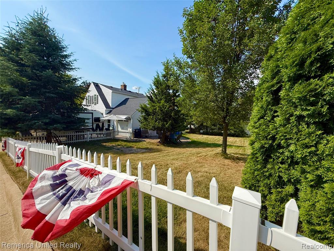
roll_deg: -2.3
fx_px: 135
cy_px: 126
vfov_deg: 85.7
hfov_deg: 102.1
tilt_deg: -3.0
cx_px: 167
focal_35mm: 14
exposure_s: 1/1572
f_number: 2.2
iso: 50
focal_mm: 2.22
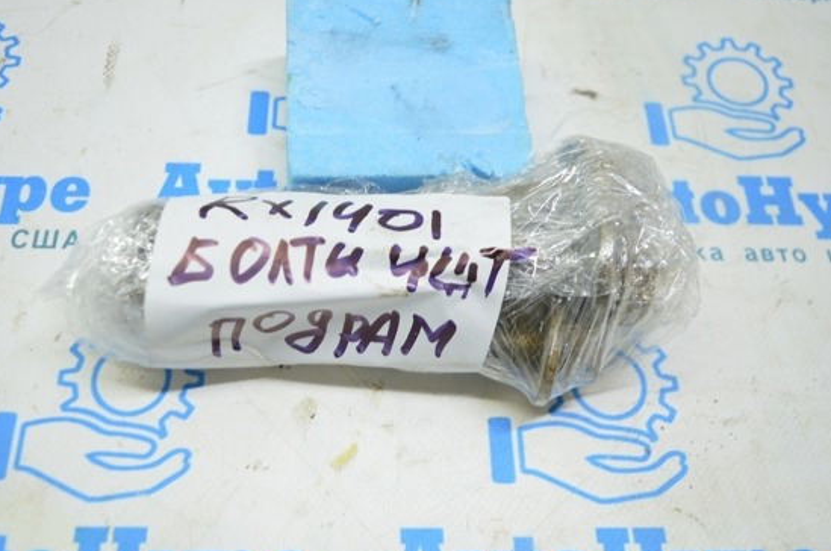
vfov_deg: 37.7
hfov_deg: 54.3
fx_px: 806
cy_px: 278
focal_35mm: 35
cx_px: 357
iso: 400
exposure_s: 1/40
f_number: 3.5
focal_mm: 20
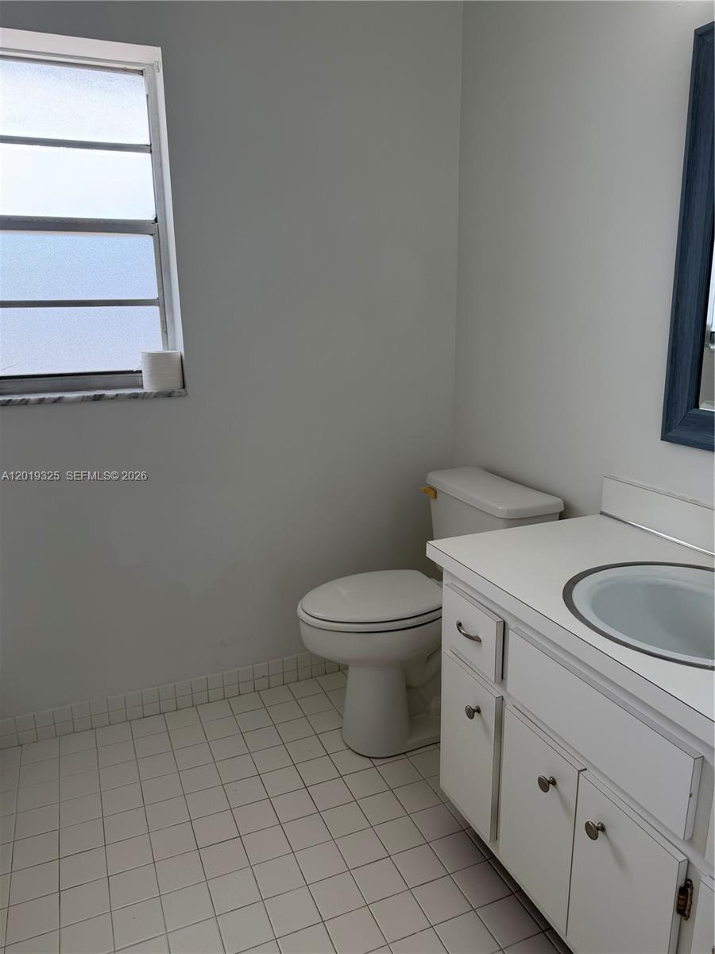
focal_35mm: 24
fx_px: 661
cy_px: 477
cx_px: 358
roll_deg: +1.3
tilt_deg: -13.6
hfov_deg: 56.8
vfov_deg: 71.6
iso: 80
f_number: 1.78
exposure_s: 1/183
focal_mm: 6.76
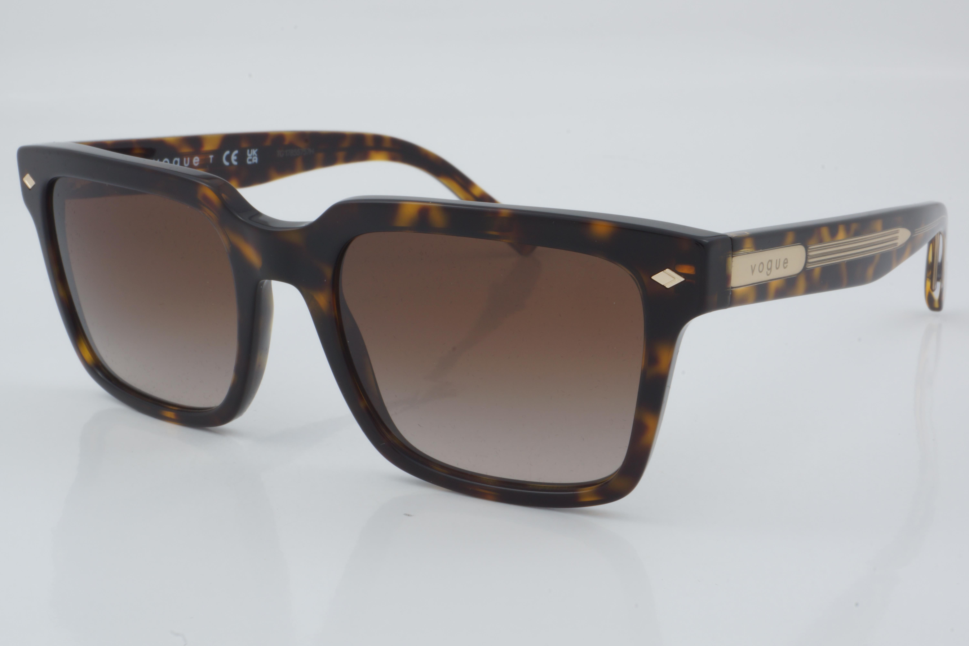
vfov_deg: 18.2
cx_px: 484
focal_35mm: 75
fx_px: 2019
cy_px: 323
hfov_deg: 27.0
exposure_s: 1/3
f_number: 32
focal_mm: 50
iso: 100
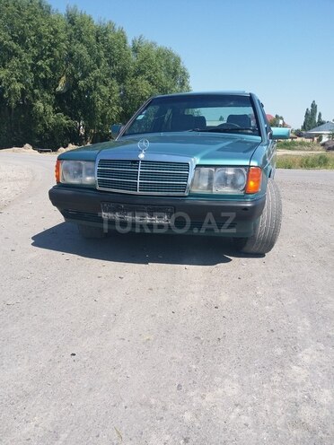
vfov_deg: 65.3
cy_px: 222
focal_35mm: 27
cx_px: 167
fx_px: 347
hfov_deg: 51.4
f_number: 1.9
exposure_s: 1/998
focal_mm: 3.7
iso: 40
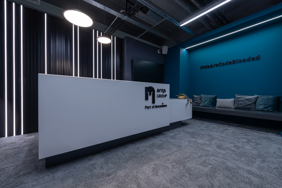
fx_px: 110
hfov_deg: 104.2
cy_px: 94
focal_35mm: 14
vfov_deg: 81.2
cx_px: 141
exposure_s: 1/20
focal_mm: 14
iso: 100
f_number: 8
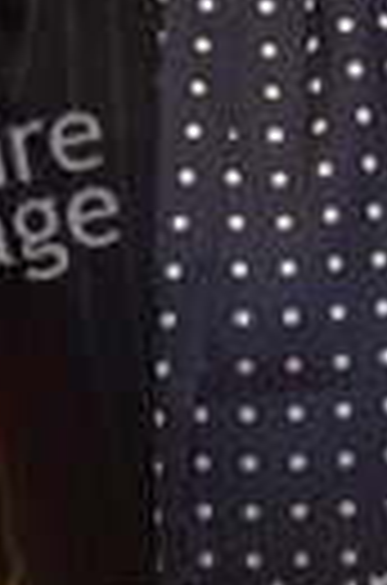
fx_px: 9224
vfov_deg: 3.6
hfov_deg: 2.4
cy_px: -4
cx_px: 378
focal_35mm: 569
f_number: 3.5
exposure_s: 1/400
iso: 800
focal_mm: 185
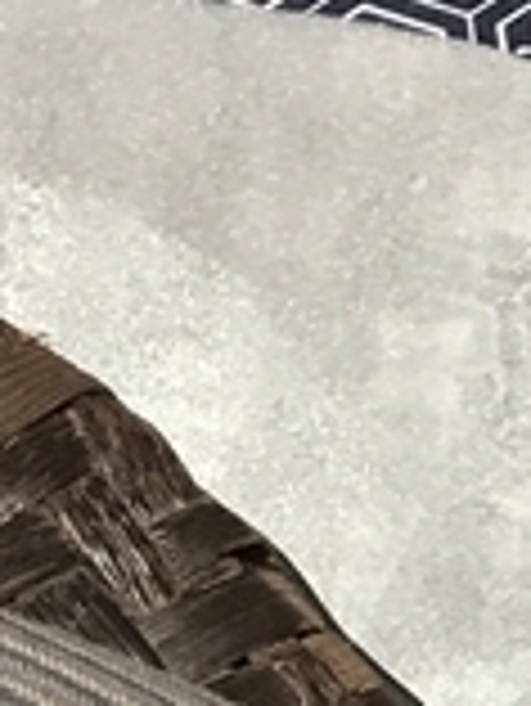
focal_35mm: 214
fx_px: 4371
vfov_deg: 8.3
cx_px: -374
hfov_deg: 6.8
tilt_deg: -75.5
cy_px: 1817
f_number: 1.8
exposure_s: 1/24
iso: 40
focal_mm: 3.99
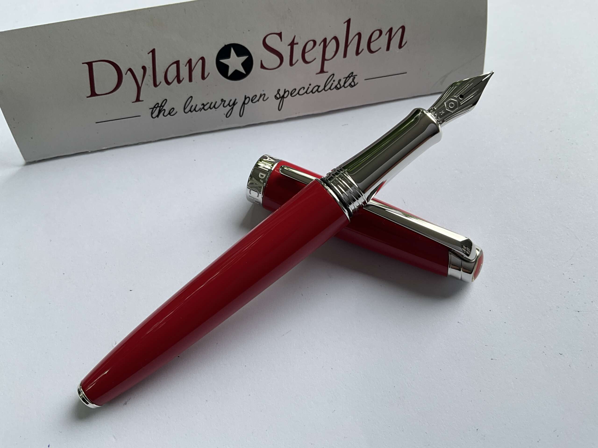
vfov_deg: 48.2
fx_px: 501
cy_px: 224
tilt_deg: -60.4
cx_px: 299
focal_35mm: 29
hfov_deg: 61.7
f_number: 1.8
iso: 16
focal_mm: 3
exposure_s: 1/128
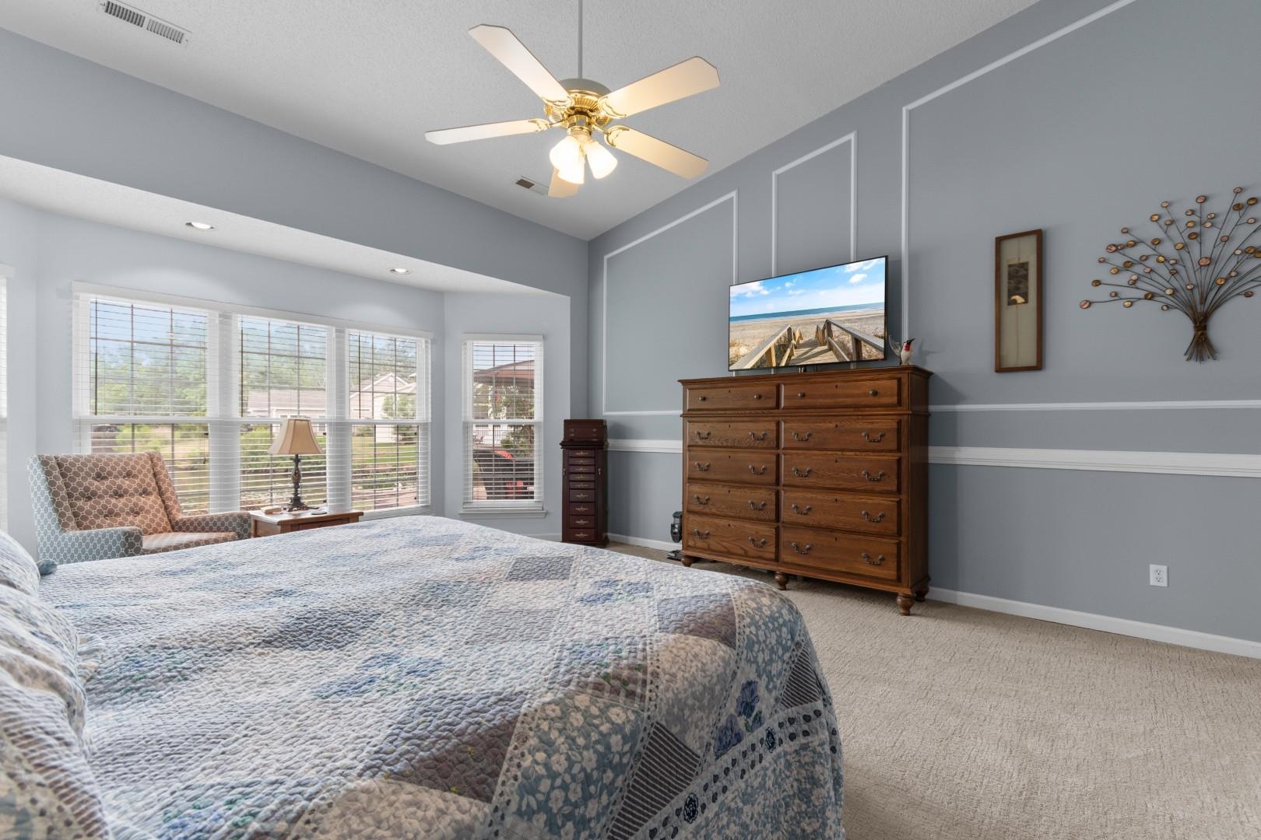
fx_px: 525
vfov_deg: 77.3
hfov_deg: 100.4
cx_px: 630
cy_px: 420
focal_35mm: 15
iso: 100
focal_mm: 10
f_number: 4.5
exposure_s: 1/6
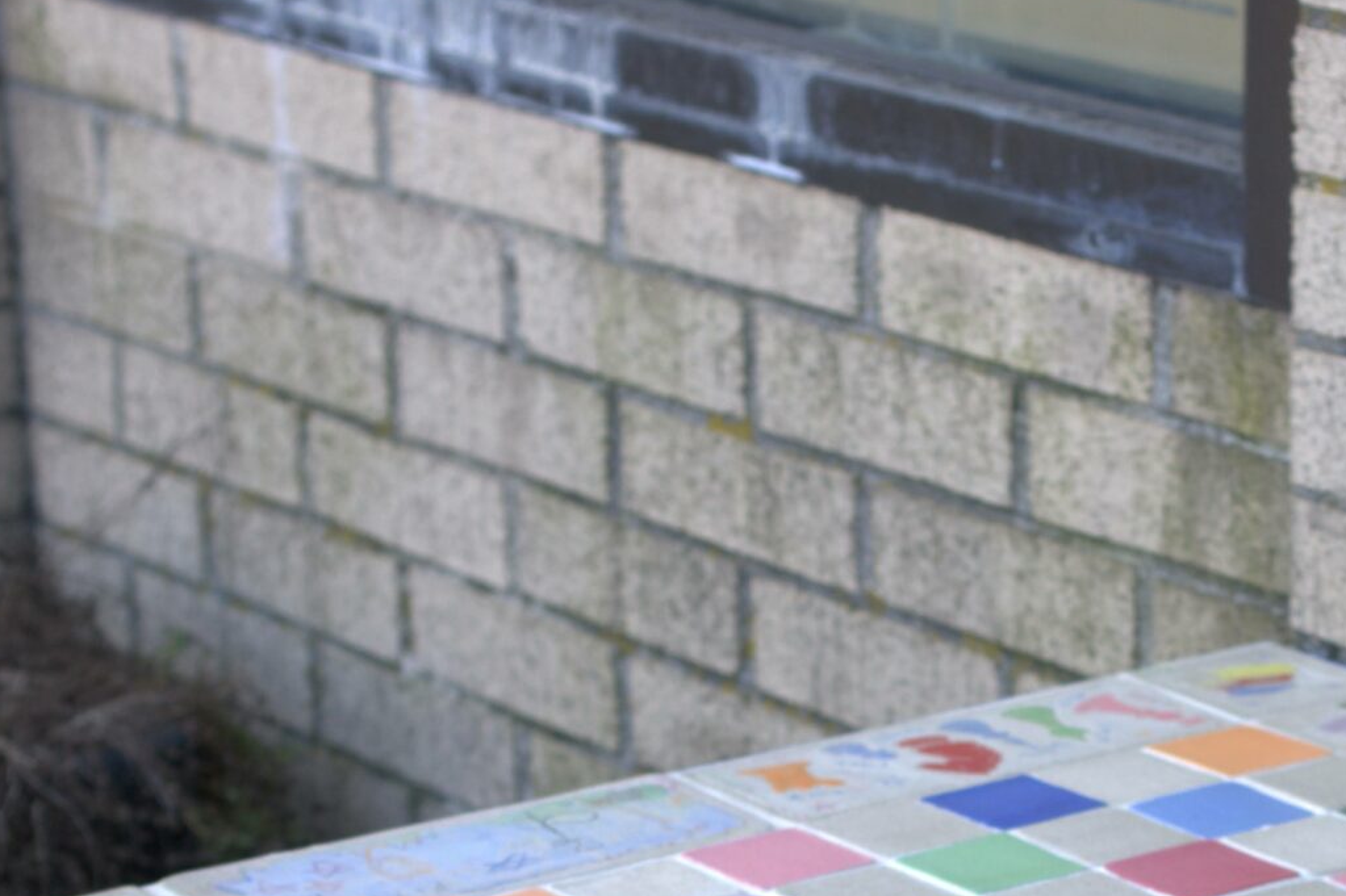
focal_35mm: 130
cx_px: 975
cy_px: 1044
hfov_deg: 15.7
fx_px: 4859
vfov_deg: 10.4
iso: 100
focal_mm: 35
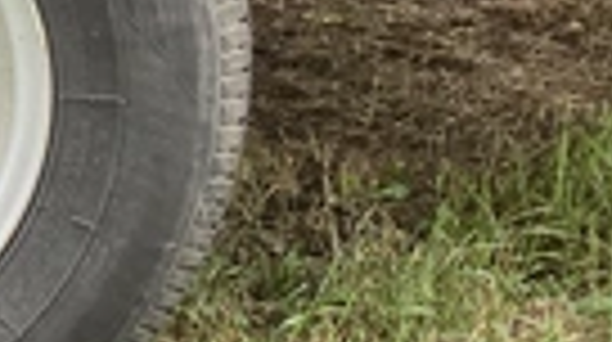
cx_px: -284
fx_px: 1507
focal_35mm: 93
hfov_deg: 20.1
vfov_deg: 12.9
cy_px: 40
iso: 64
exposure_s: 1/89
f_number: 1.8
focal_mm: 3
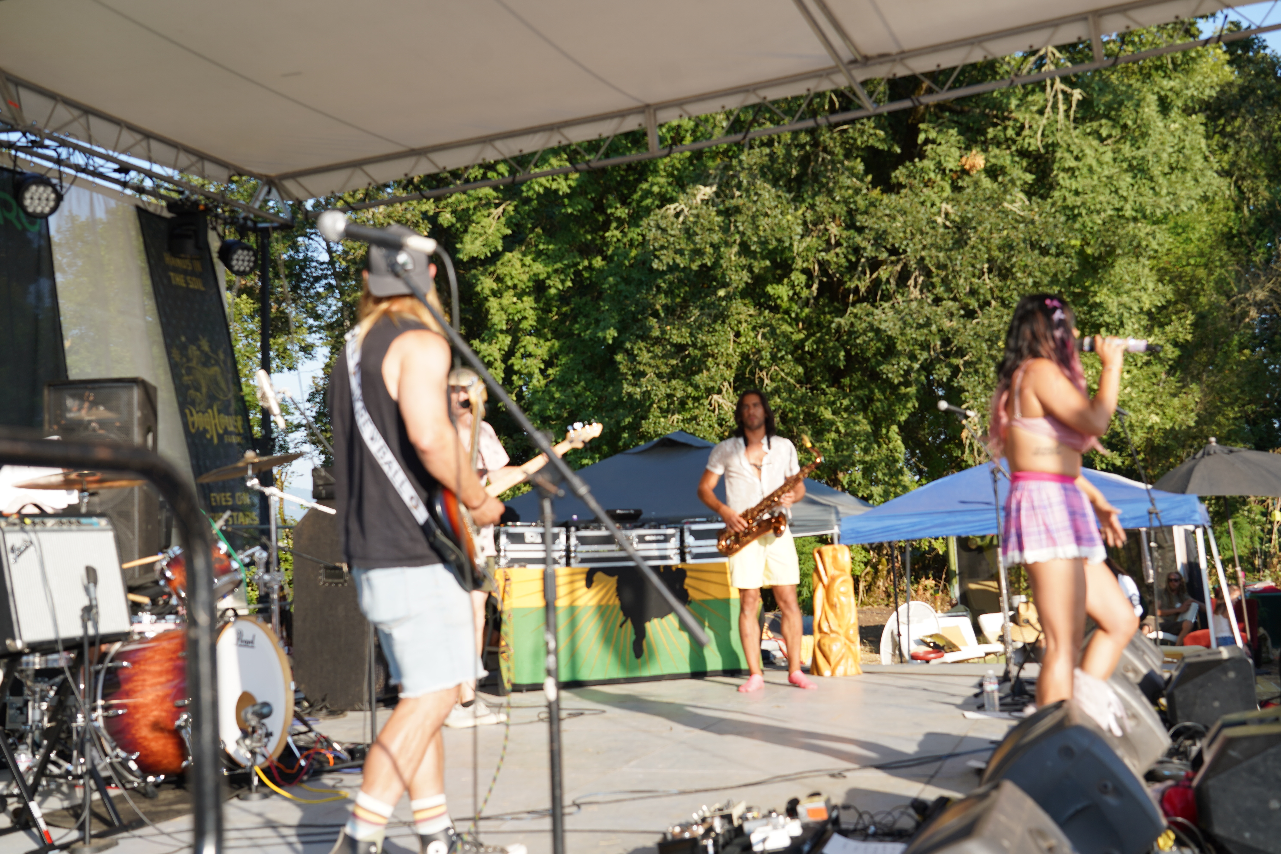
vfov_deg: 31.9
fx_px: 1494
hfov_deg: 46.4
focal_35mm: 42
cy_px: 427
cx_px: 640
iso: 100
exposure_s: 1/200
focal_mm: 42
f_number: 5
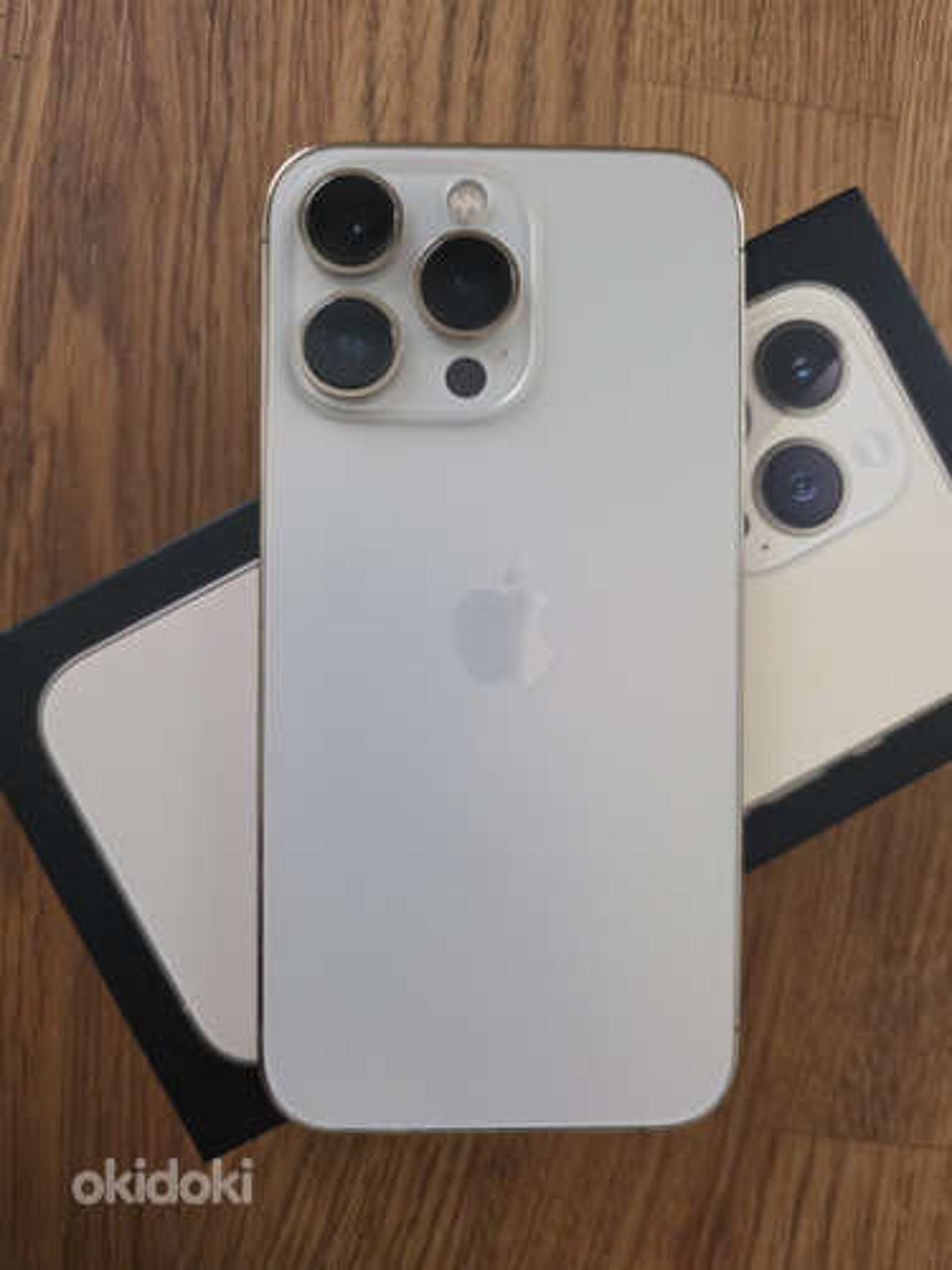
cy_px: 635
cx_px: 476
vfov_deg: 73.9
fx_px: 843
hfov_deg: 58.9
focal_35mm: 23
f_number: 1.7
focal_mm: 6.3
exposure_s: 1/51
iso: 400
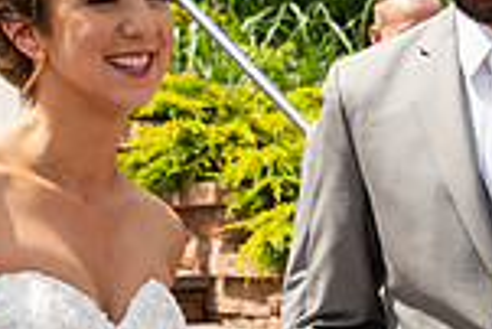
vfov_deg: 11.5
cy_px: 132
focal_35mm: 119
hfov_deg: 17.0
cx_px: 433
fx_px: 1628
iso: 125
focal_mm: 31
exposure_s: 1/800
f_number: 4
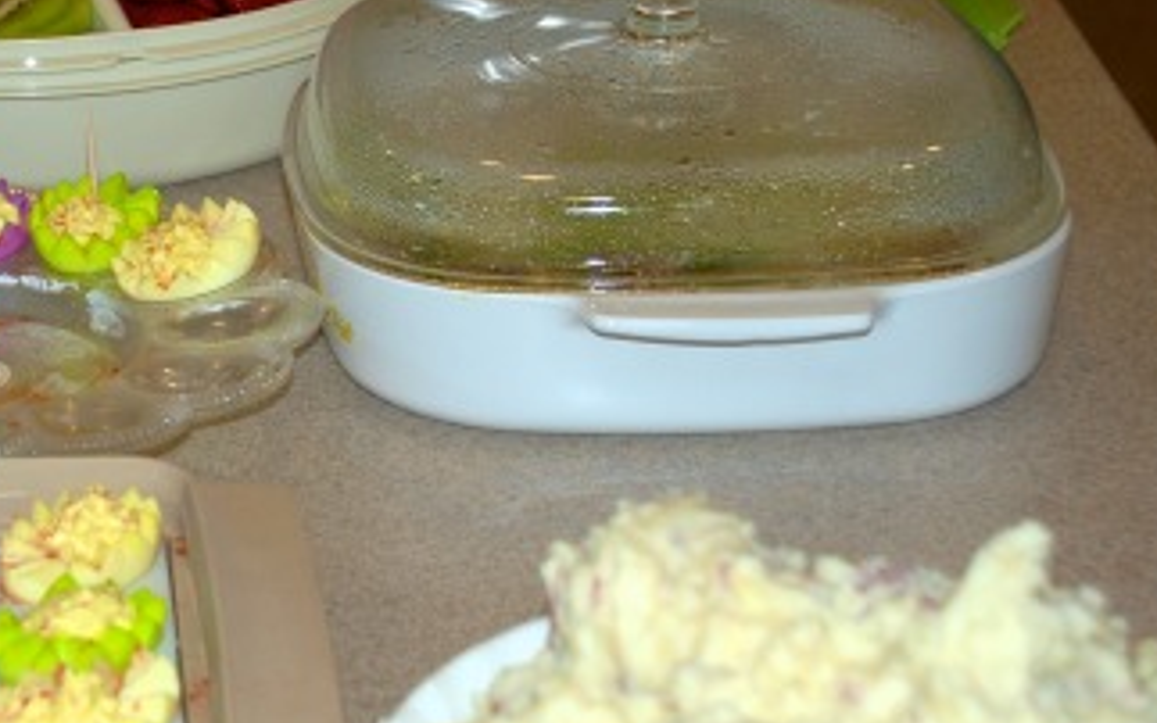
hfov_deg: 19.4
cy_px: 218
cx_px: 236
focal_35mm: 106
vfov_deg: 12.3
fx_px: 3343
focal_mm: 35
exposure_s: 1/60
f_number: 4.5
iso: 200
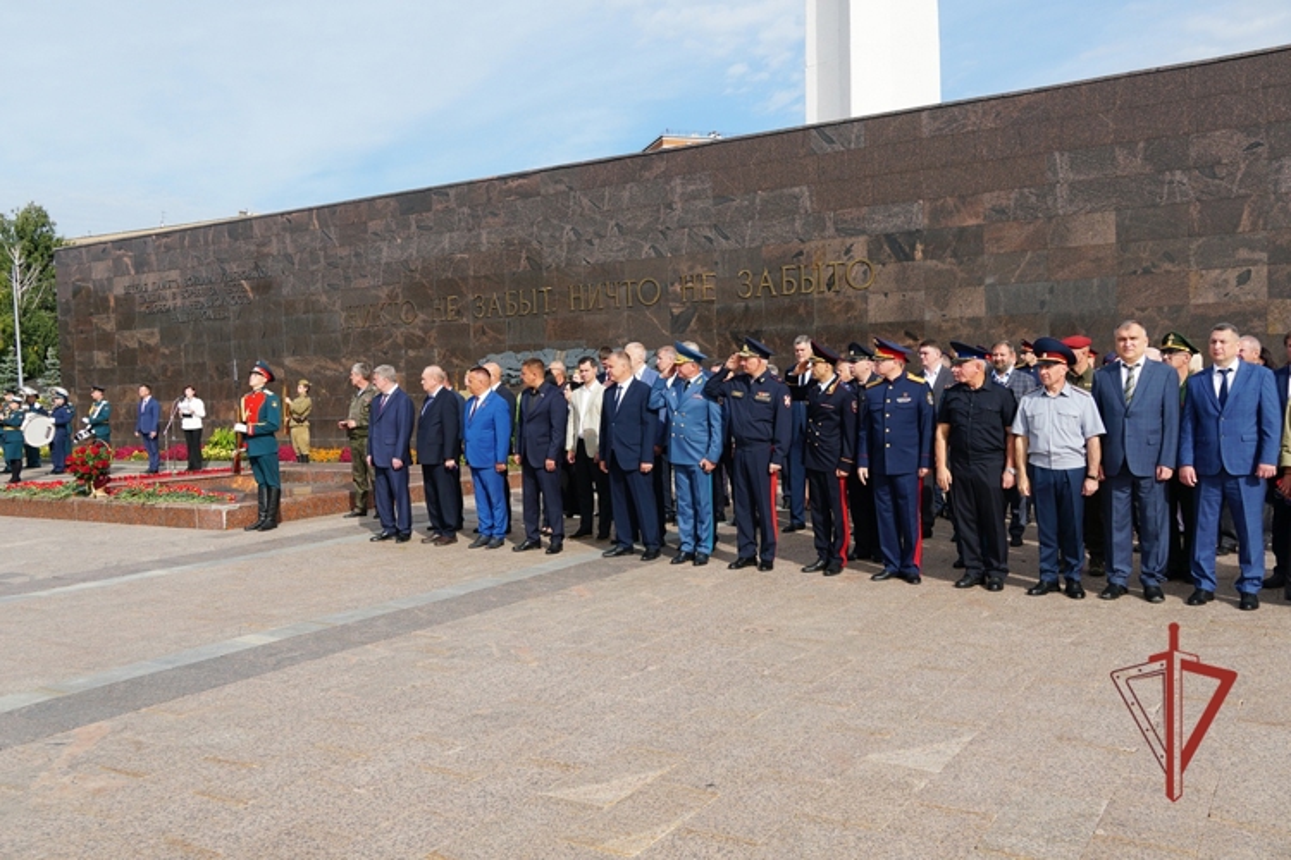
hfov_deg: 61.9
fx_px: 1076
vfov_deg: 43.6
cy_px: 430
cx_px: 646
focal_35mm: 30
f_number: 5
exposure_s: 1/500
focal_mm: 20
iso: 100
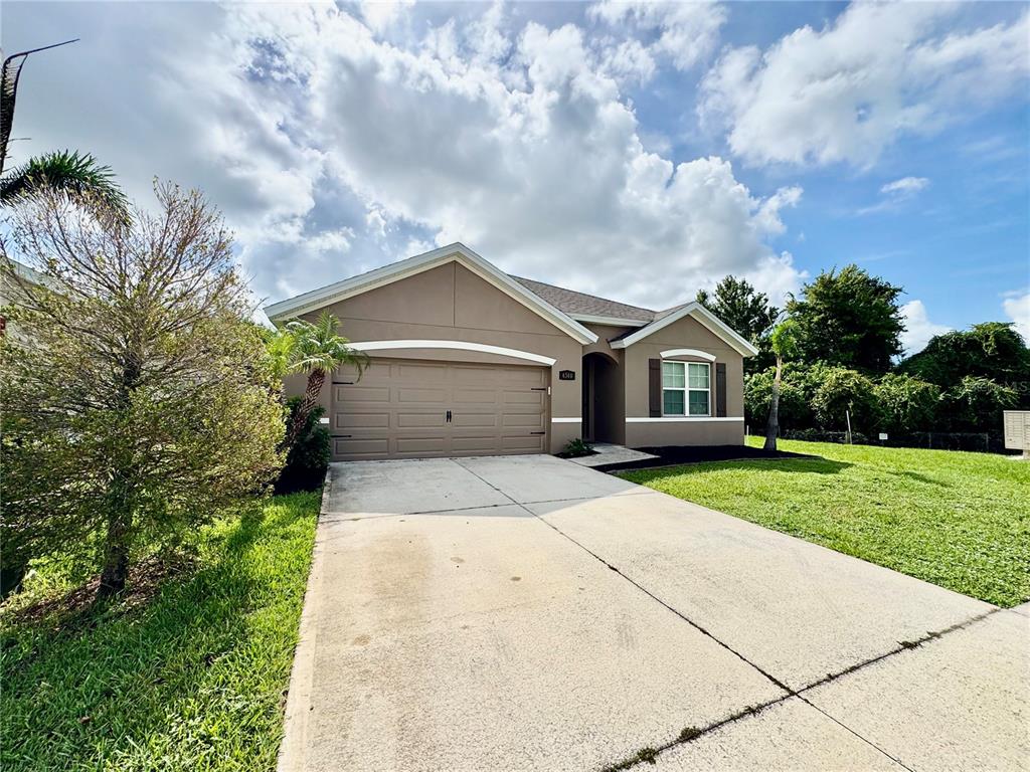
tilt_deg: +2.4
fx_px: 417
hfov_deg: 102.1
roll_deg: -0.6
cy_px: 386
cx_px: 515
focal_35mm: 14
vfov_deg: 85.7
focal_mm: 2.22
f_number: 2.2
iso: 40
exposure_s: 1/2674
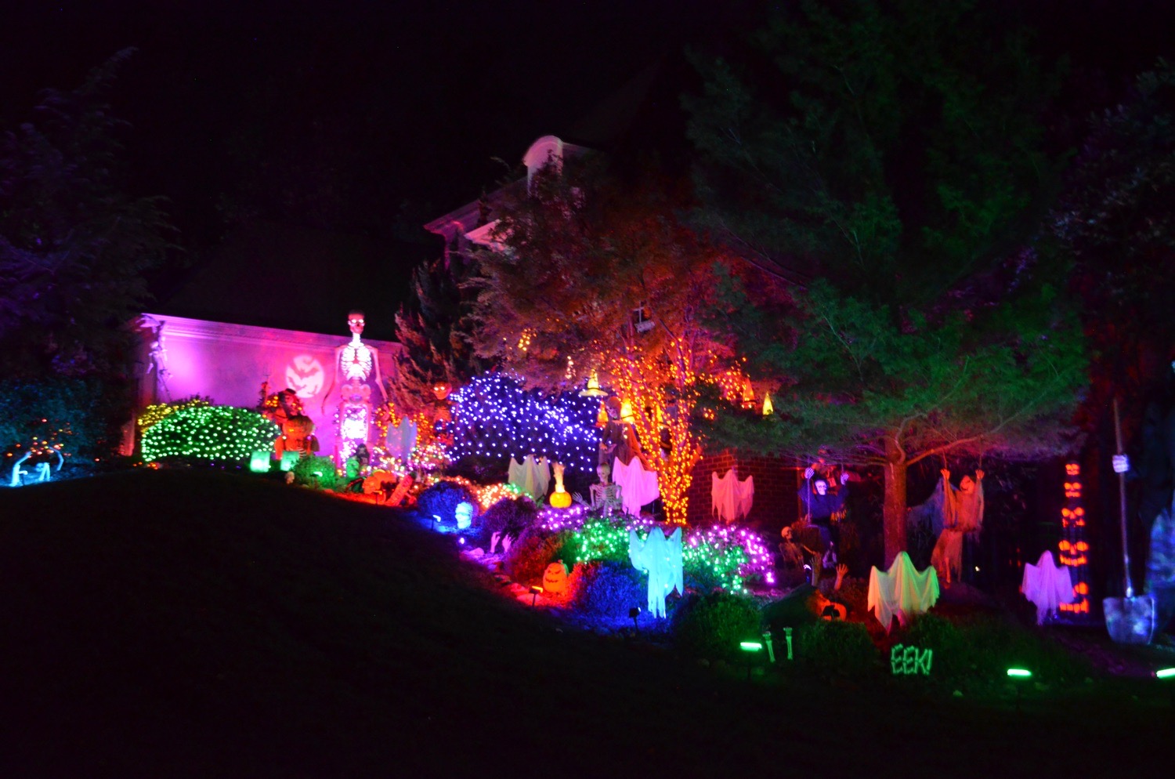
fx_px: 1368
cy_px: 390
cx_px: 588
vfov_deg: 31.8
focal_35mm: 42
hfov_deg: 46.5
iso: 3200
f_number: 4.5
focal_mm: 28
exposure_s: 1/5
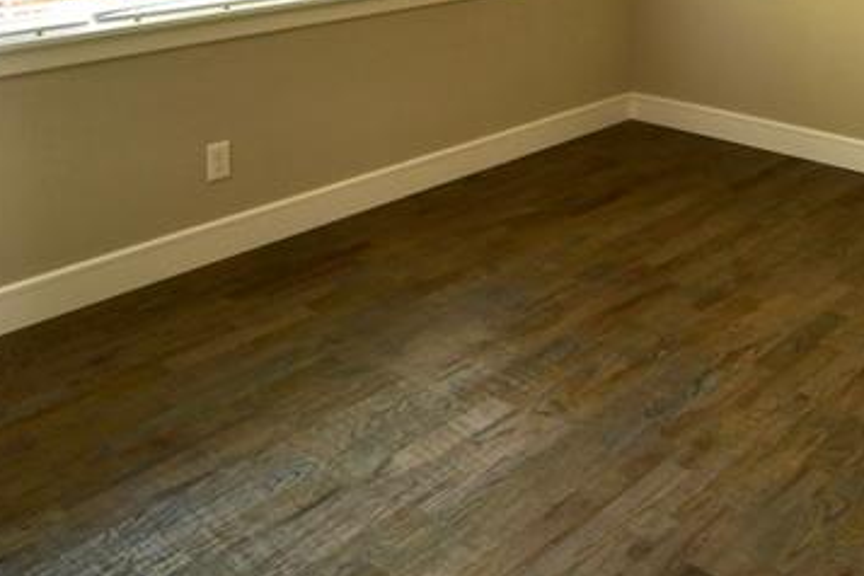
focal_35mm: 43
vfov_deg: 28.9
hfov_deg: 44.5
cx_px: 603
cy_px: -22
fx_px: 1032
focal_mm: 10
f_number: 4.5
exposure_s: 1/20
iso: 200
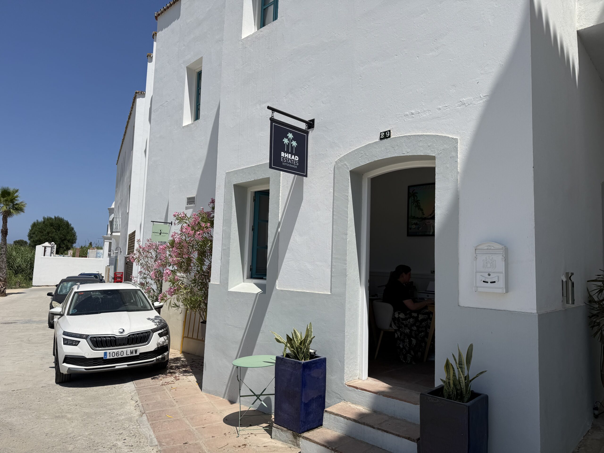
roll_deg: -3.5
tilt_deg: +4.3
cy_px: 226
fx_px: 419
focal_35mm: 24
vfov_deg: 56.8
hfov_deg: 71.6
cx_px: 302
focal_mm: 6.76
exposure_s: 1/8130
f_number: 1.78
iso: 80
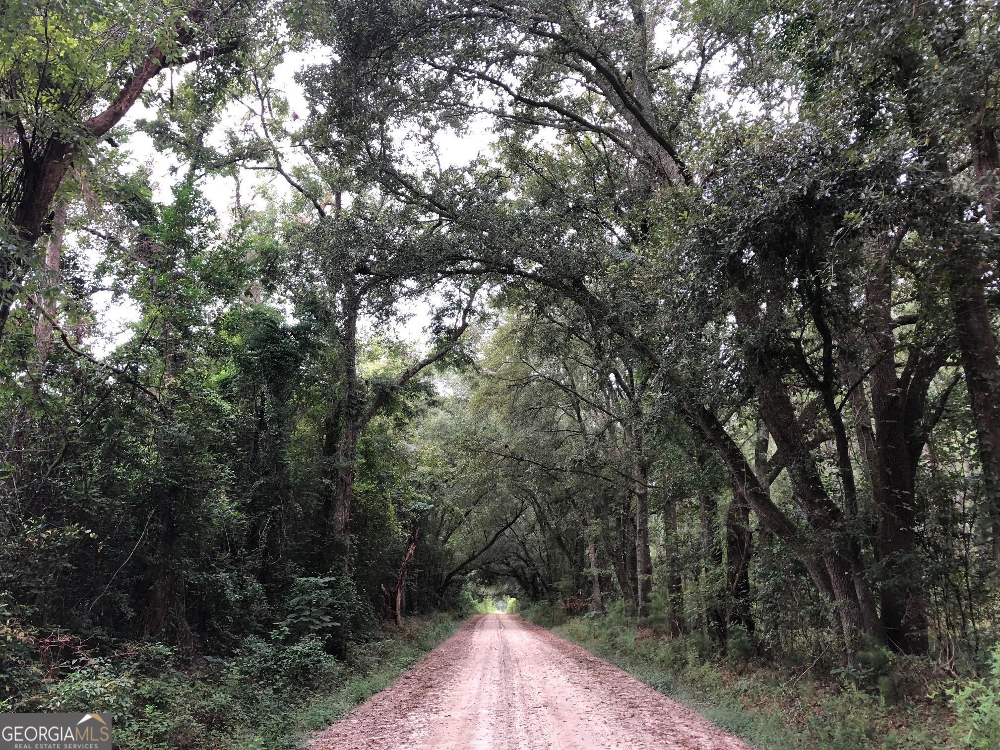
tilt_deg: +16.1
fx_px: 809
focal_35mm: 28
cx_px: 500
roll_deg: -0.8
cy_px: 375
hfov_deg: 63.4
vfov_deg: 49.7
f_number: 1.8
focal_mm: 3.99
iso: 25
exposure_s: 1/40
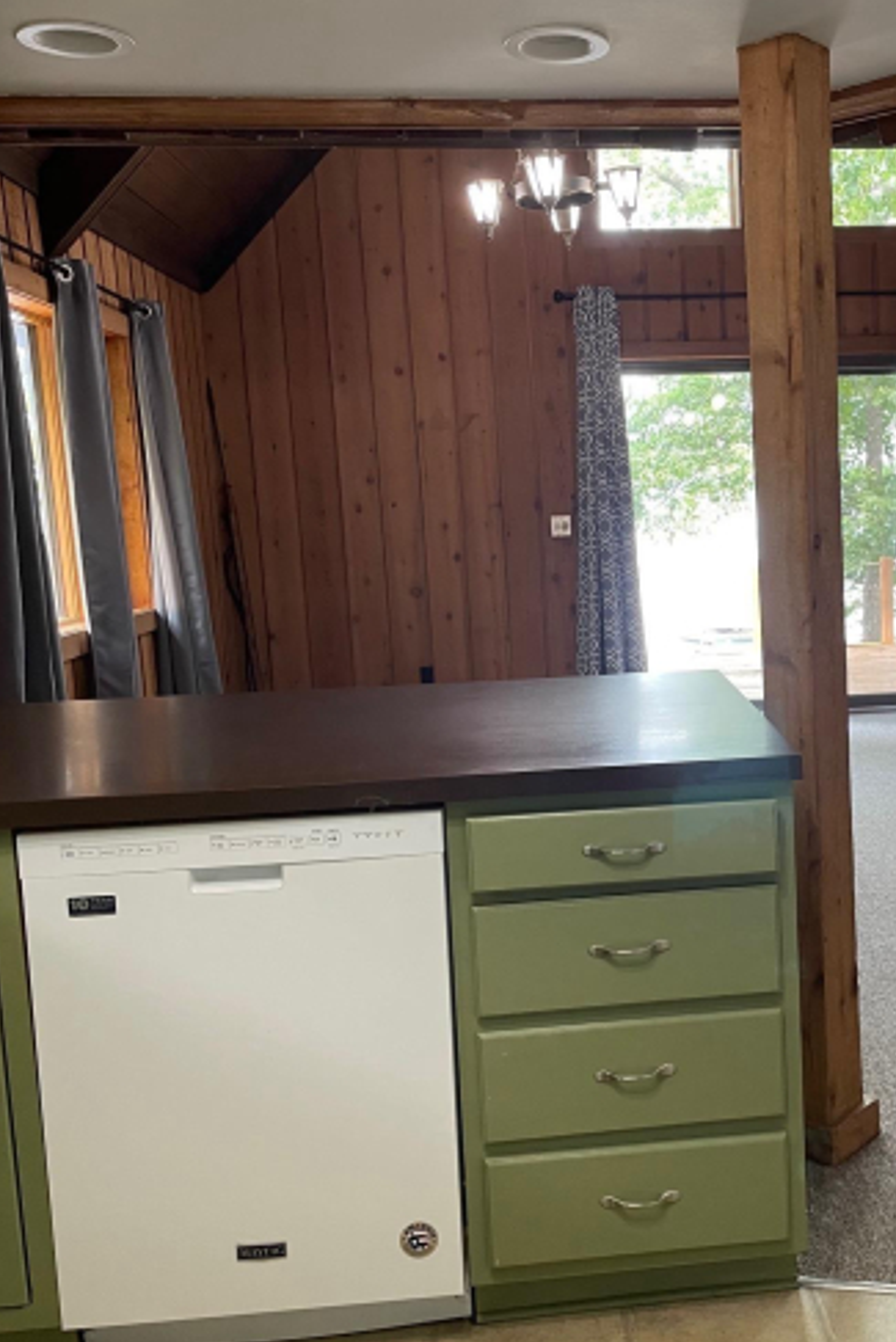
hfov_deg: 35.0
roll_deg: +2.6
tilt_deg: -8.0
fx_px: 1380
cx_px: 702
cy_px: 667
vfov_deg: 51.9
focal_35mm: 37
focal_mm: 4.2
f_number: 1.6
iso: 160
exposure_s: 1/60
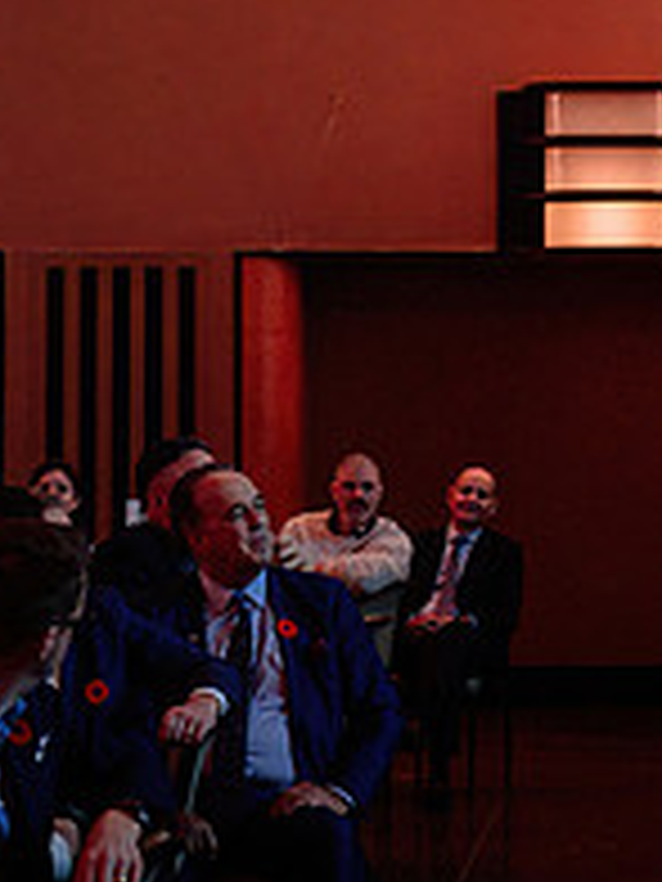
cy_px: 207
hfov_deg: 9.9
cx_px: 769
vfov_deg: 13.3
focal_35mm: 148
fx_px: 3774
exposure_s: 1/30
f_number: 3.5
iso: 1600
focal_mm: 40
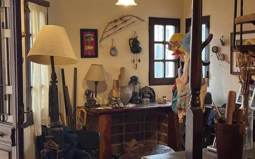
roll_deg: -0.3
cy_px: 90
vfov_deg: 22.0
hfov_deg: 34.4
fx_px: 410
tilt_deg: -4.3
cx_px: 153
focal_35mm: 59
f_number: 1.78
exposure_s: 1/50
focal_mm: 6.76
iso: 100
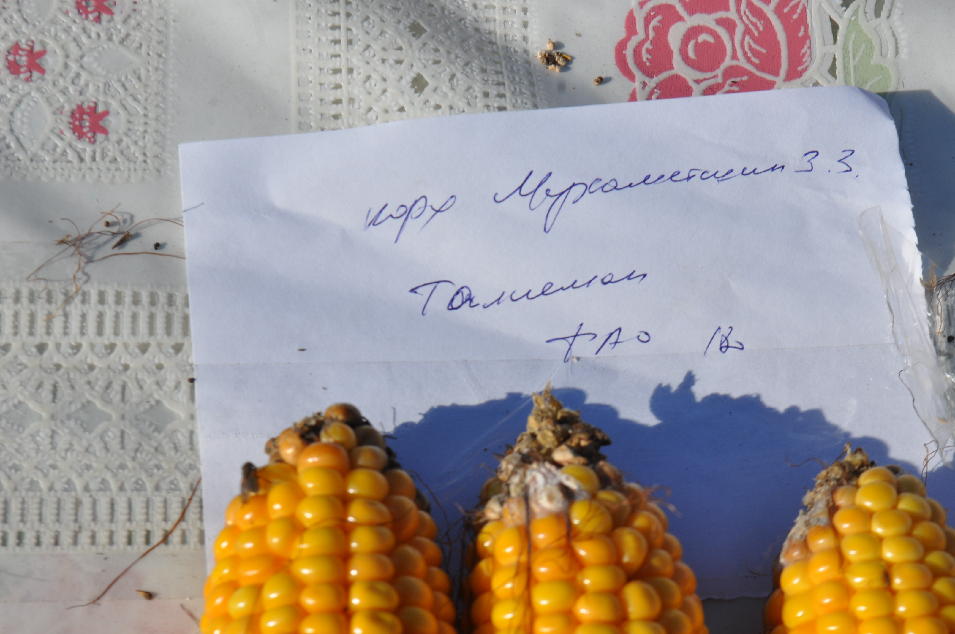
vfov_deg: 16.5
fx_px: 2186
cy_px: 317
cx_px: 478
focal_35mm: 82
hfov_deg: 24.6
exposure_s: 1/500
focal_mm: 55
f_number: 11
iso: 200
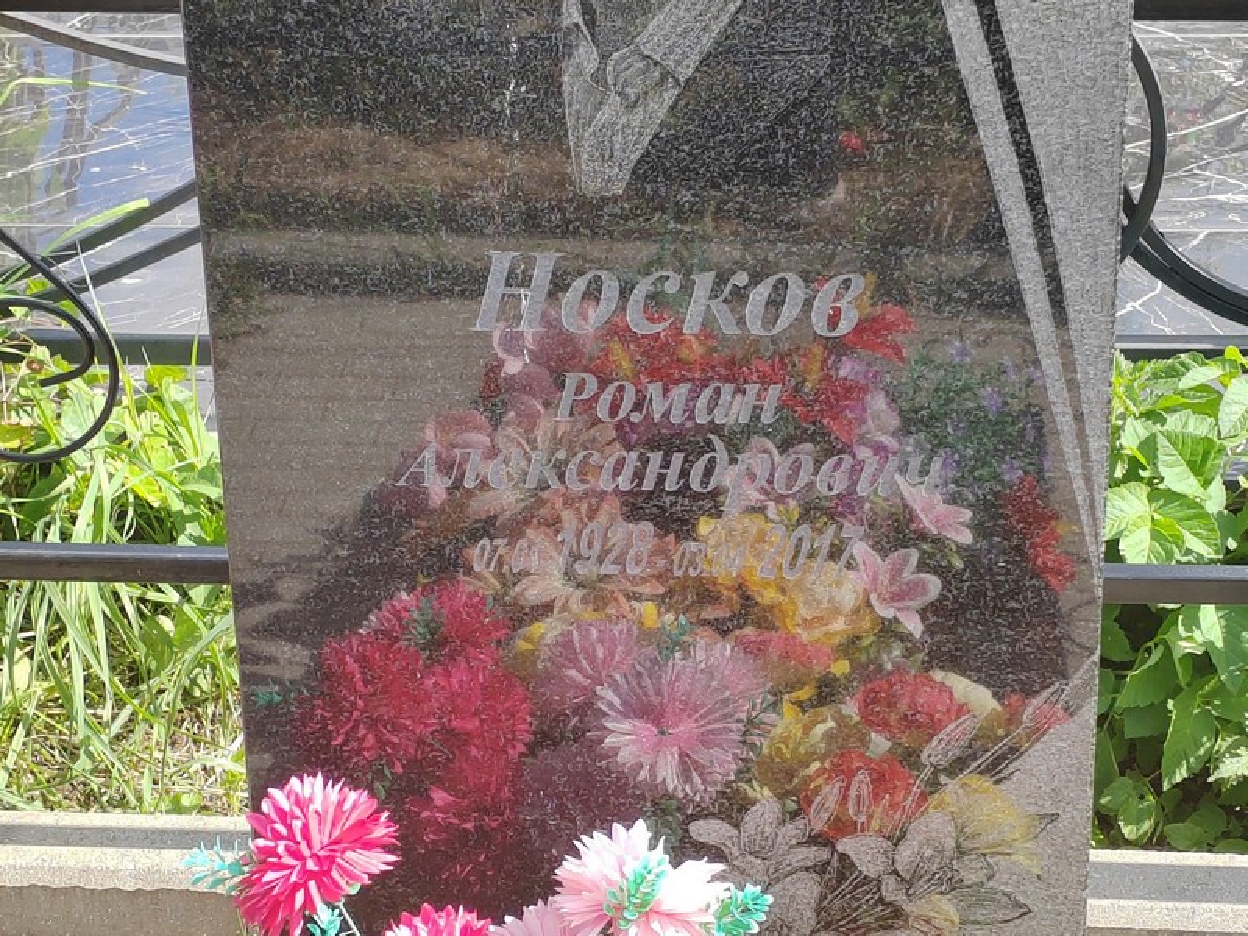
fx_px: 3064
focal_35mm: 85
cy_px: 468
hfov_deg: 23.0
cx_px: 624
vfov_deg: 17.4
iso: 100
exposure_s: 1/450
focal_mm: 5.52
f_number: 1.9
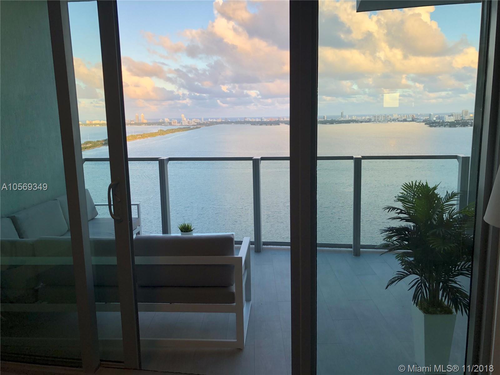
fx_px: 404
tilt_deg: -9.9
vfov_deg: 49.7
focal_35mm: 28
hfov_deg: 63.4
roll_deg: +1.3
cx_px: 250
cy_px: 188
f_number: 1.8
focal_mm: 4
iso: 20
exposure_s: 1/267
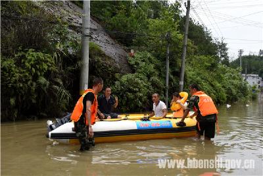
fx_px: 234
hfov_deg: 58.7
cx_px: 132
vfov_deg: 41.1
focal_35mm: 32
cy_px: 88
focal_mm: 32
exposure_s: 1/500
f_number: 11
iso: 500
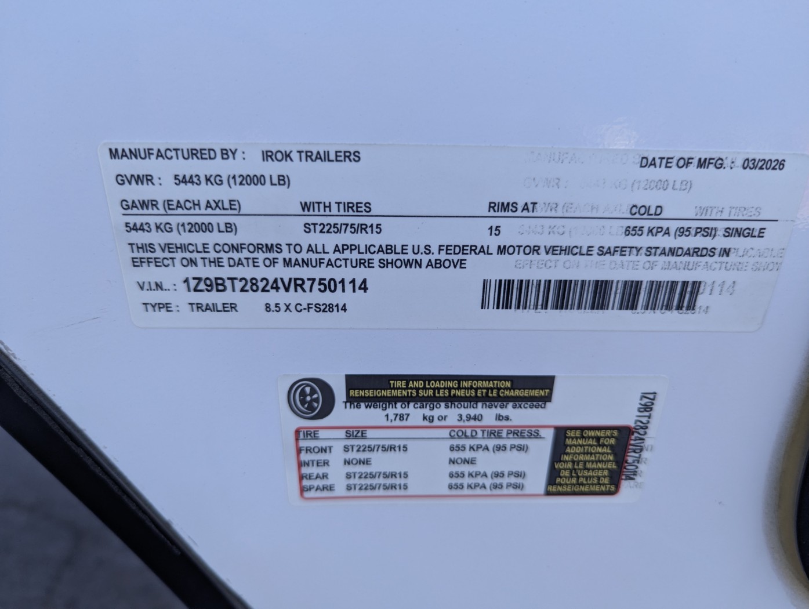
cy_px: 304
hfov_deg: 71.5
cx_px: 404
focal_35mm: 24
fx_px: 562
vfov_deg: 56.9
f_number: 1.85
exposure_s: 1/290
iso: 59
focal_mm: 6.81
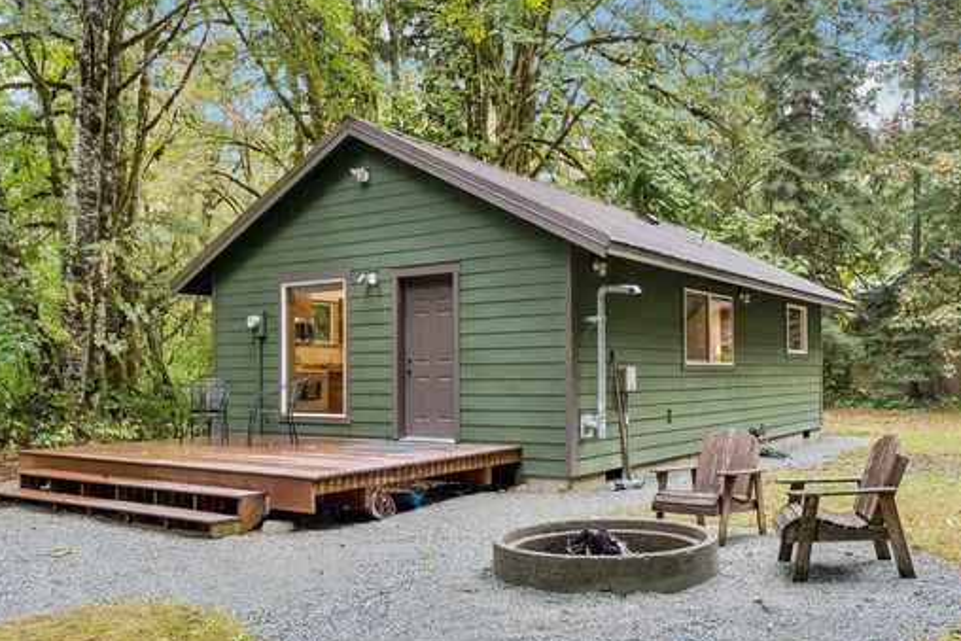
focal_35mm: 34
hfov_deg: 55.6
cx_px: 535
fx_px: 908
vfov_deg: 38.8
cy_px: 373
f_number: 9
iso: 800
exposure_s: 1/30
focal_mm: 18
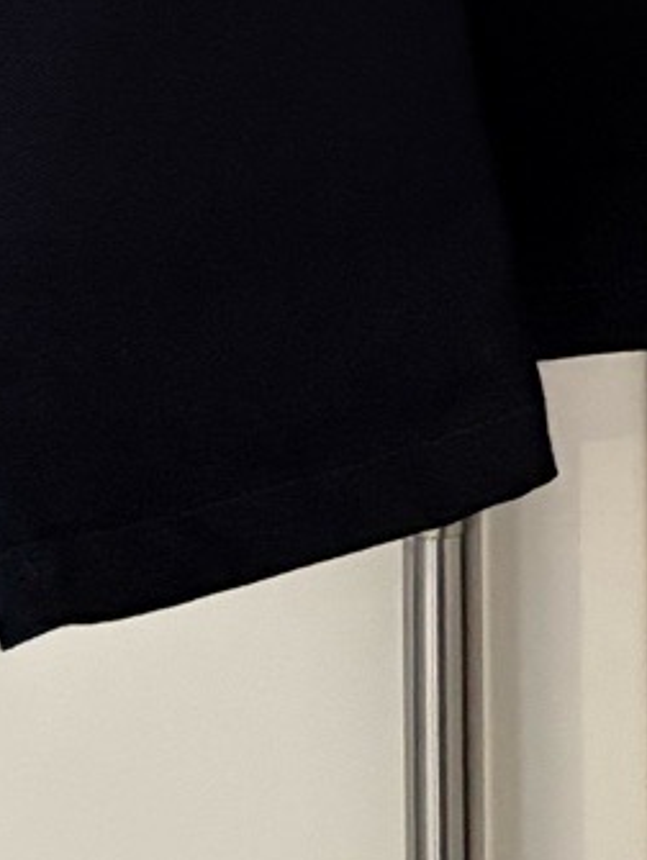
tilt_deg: +0.0
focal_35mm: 124
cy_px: -970
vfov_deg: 13.2
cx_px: 1081
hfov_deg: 11.3
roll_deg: +0.7
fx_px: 3084
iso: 800
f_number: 1.6
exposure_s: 1/25
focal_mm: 5.96
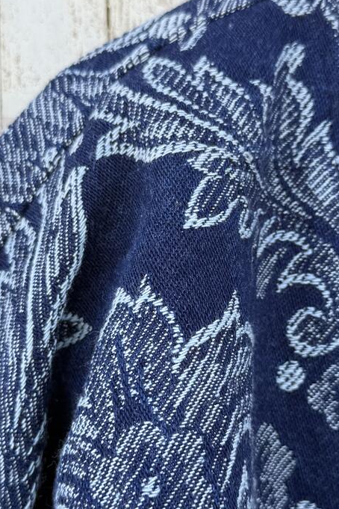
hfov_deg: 24.6
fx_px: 777
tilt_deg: +0.8
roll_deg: +2.2
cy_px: 265
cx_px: 190
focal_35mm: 55
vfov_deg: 36.2
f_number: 1.78
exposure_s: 1/428
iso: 80
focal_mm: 6.76
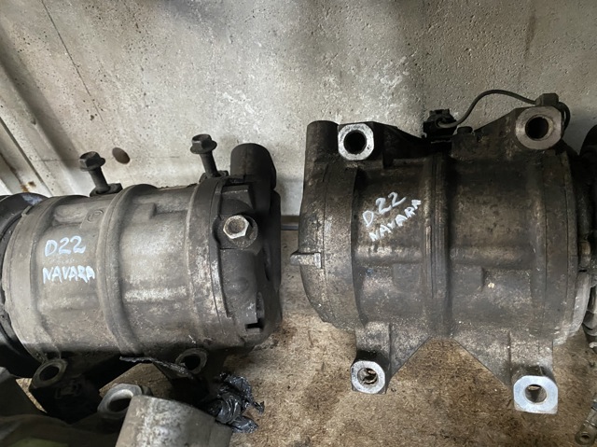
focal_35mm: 26
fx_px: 448
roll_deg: +12.9
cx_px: 298
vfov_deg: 53.0
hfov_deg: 67.3
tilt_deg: -41.6
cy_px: 224
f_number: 1.8
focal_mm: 4.25
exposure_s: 1/25
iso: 640
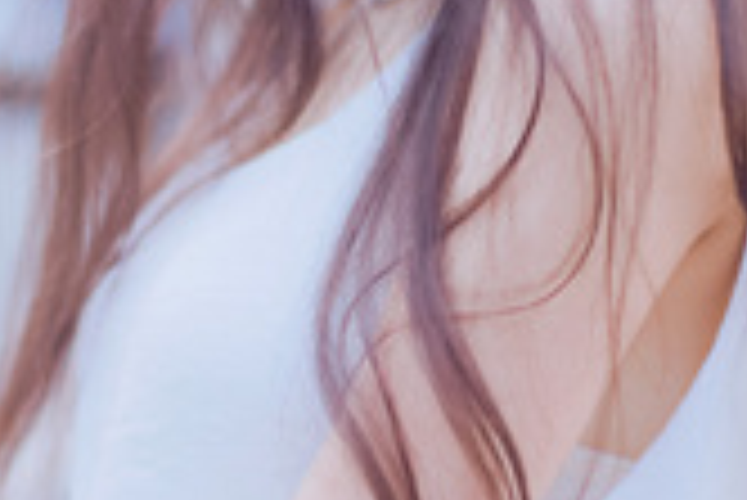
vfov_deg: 8.7
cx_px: 277
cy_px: 257
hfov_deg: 13.0
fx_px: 3281
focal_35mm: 158
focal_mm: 35
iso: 160
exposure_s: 1/1000
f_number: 1.4
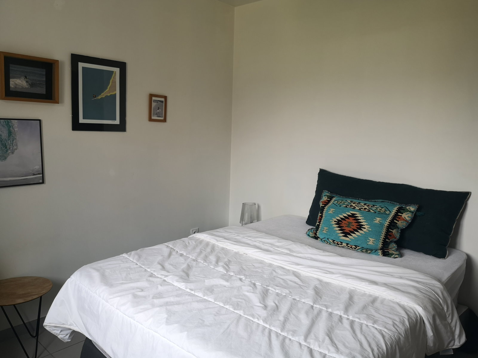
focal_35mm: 27
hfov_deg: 65.3
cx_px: 239
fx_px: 373
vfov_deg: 51.4
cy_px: 179
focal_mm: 5.58
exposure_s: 1/120
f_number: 1.8
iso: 100
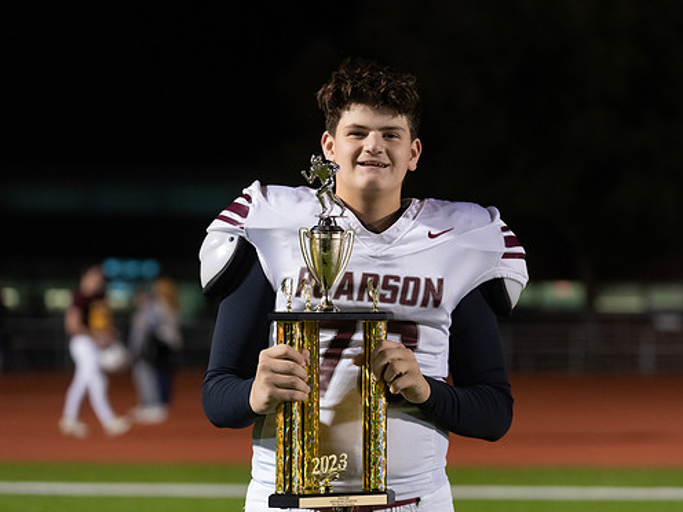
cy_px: 262
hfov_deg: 14.6
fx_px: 2664
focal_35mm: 135
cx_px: 383
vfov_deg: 11.0
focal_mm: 120
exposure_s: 1/320
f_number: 3.5
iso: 4000
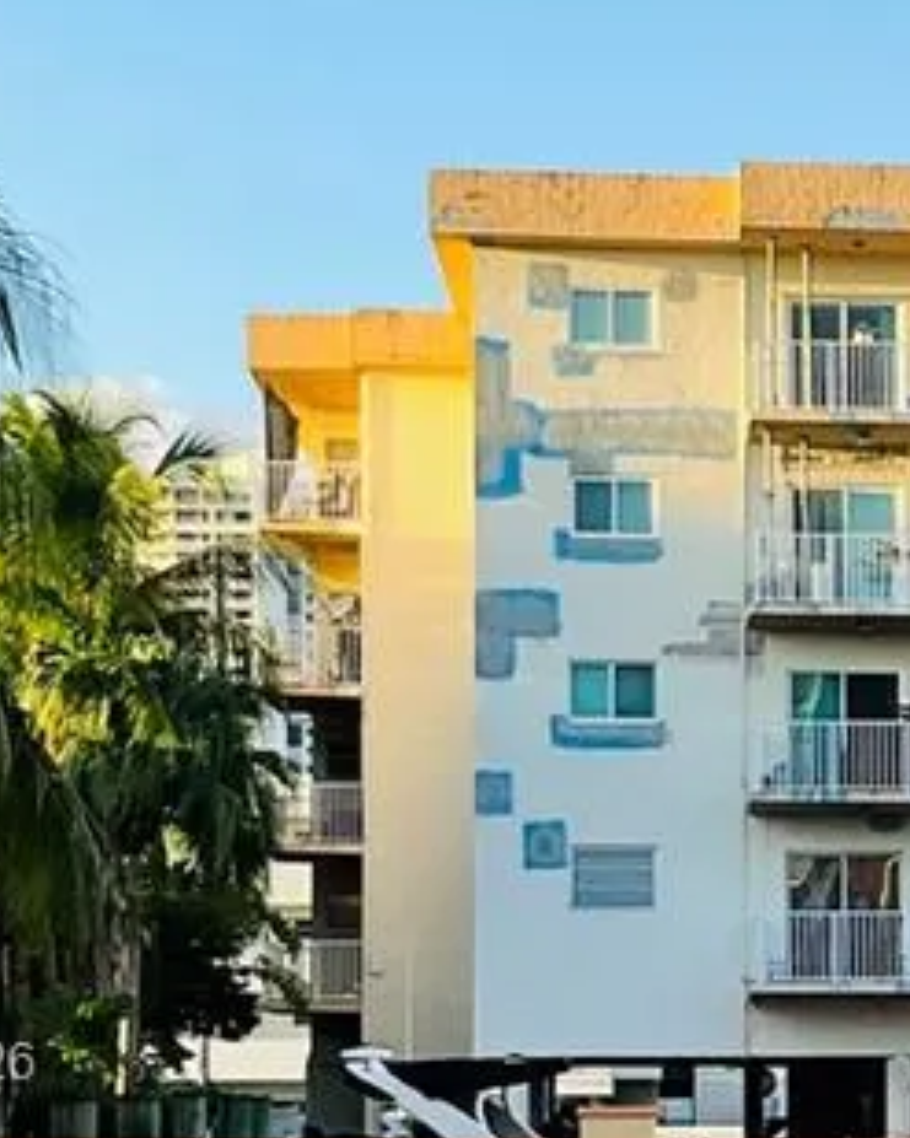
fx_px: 3705
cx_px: 1013
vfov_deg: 17.2
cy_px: 1068
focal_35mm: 110
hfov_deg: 13.7
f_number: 1.8
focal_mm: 3
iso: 16
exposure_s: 1/362
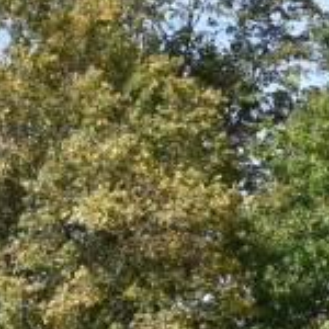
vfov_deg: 7.2
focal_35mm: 238
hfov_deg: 7.0
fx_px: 2562
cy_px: 500
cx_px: 730
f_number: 8
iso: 200
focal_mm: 35
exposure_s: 1/250
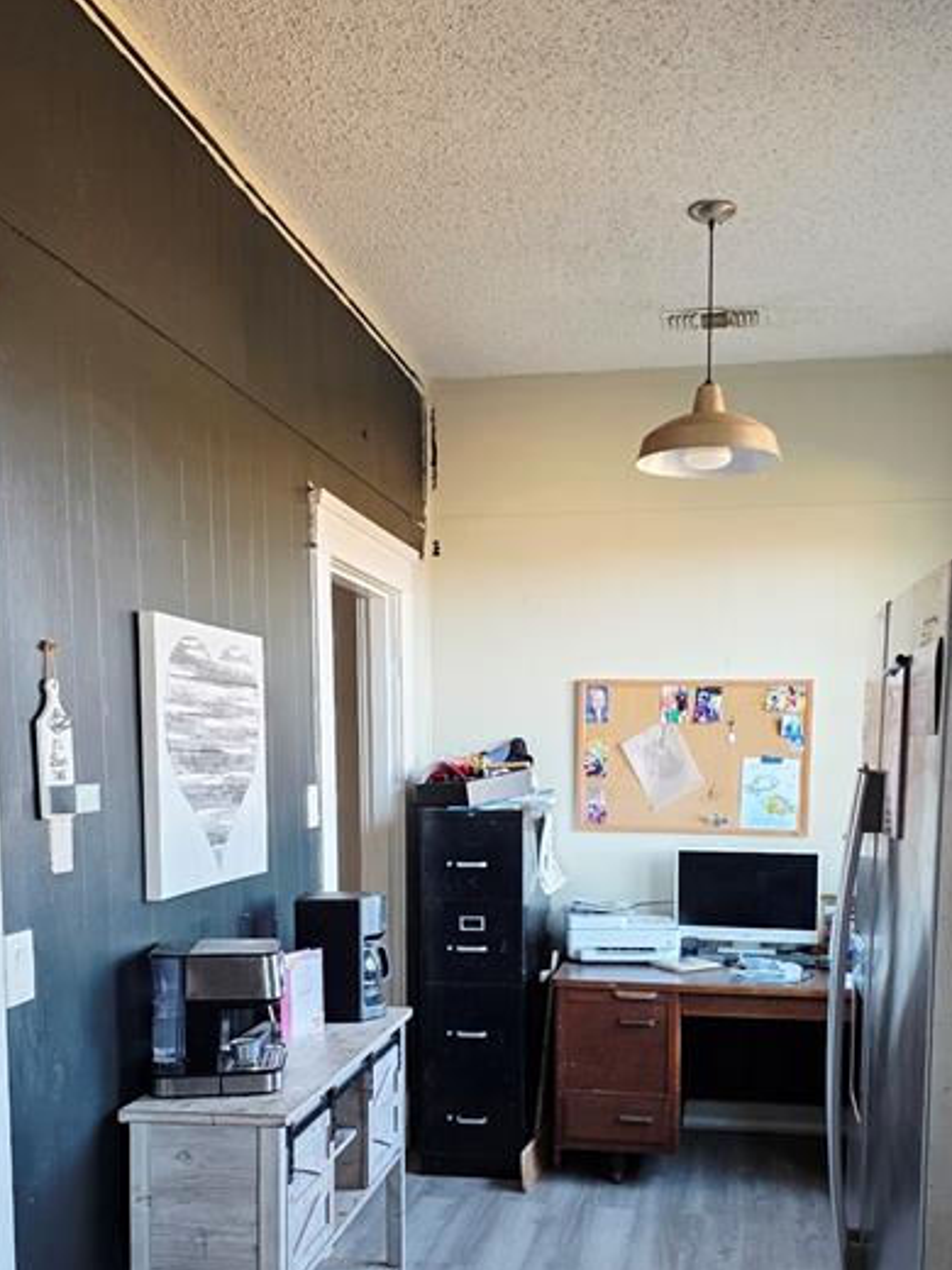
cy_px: 813
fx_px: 1247
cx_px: 522
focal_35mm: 34
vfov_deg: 53.2
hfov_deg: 41.7
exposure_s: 1/120
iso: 320
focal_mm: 6.25
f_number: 1.7
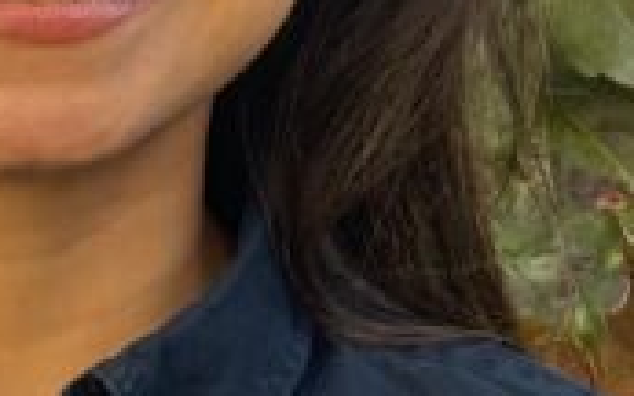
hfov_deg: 6.9
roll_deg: -0.7
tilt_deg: -11.0
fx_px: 5216
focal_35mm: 302
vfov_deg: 4.3
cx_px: 92
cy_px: 367
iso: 64
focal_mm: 6.76
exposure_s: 1/297
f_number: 1.78
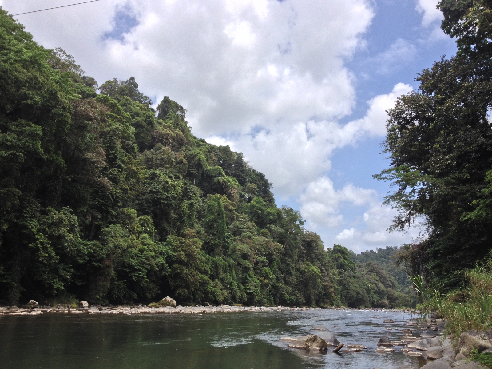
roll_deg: -0.7
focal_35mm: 35
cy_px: 184
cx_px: 246
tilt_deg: +10.5
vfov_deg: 40.7
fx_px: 497
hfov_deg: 52.6
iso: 50
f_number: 2.4
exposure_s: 1/1842
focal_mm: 4.28
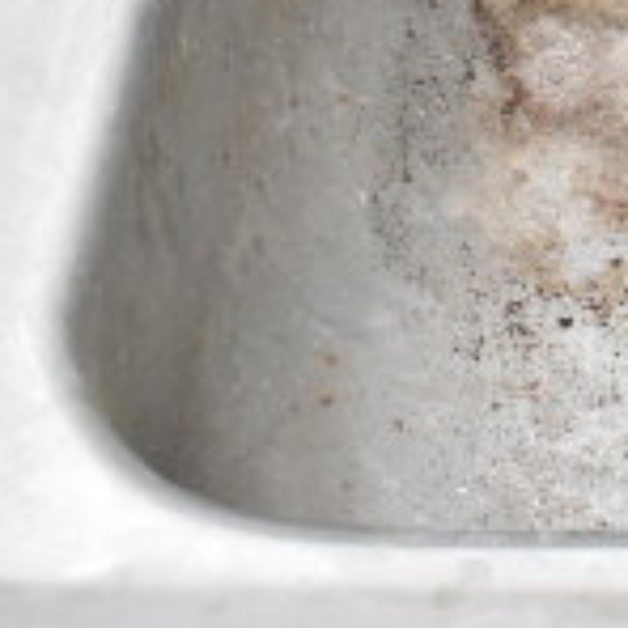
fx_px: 2381
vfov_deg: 14.7
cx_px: 1201
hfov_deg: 13.2
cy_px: -49
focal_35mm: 116
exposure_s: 1/640
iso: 6400
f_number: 13
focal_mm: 22
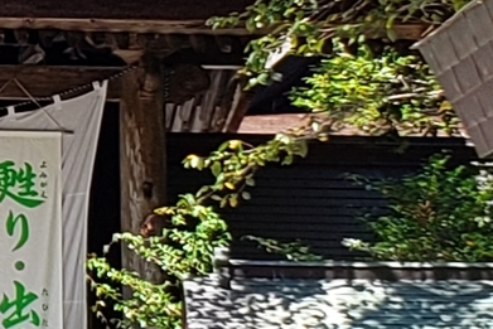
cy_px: 96
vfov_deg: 16.4
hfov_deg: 20.8
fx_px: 1137
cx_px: -251
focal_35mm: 83
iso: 50
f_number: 2.4
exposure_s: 1/314
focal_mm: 4.3
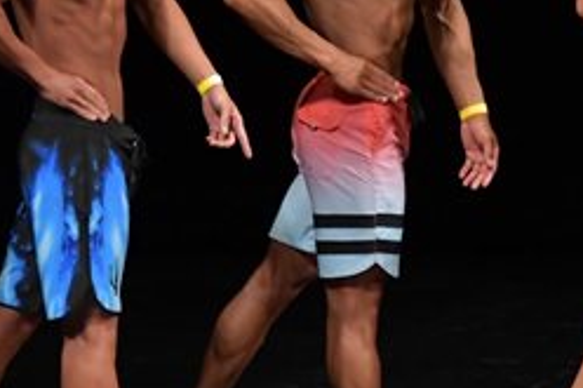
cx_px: 626
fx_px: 10988
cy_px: 190
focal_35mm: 679
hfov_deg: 3.0
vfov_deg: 2.0
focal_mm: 145
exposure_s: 1/400
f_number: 5.6
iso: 3200
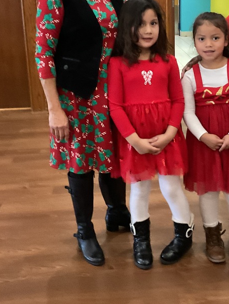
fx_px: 432
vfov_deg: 38.3
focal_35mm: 49
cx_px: 167
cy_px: 93
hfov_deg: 29.3
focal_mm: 3
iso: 500
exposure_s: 1/24
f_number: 1.8
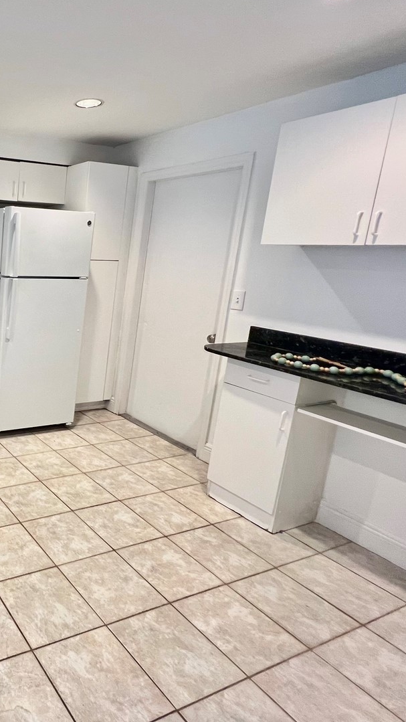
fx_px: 402
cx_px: -48
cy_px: 331
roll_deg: -2.3
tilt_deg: -12.2
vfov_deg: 83.7
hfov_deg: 41.7
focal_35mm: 21
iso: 160
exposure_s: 1/60
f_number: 1.8
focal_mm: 1.57
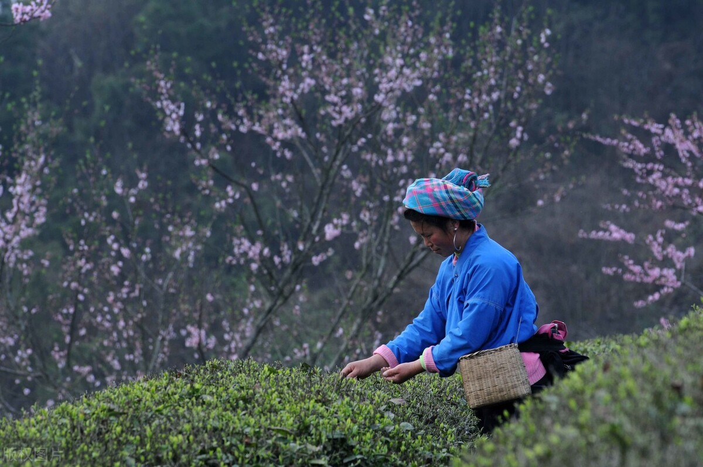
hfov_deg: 6.9
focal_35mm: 300
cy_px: 234
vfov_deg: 4.6
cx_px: 352
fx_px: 5853
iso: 400
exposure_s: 1/160
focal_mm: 200
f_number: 9
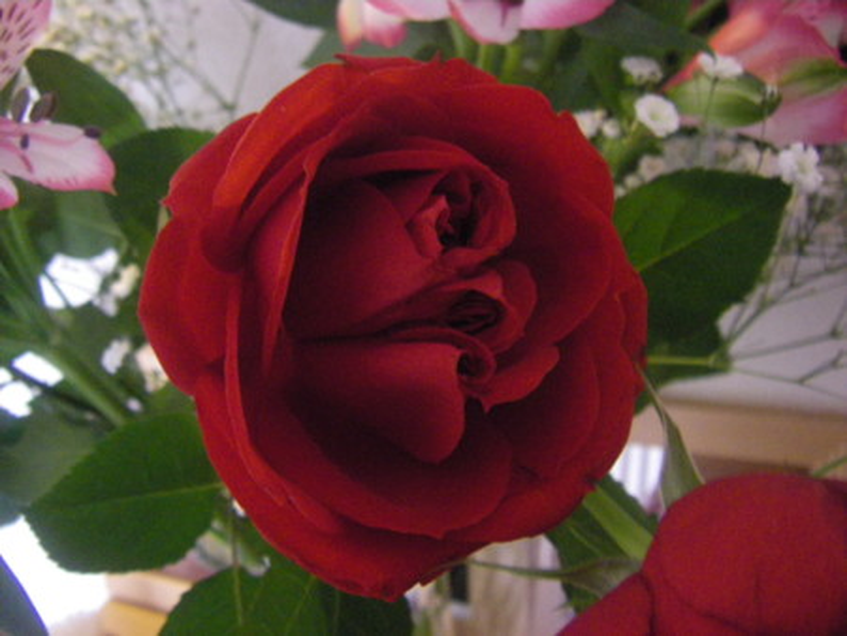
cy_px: 318
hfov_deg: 49.0
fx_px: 930
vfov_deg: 37.8
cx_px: 424
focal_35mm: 38
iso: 800
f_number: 3.5
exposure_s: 1/4
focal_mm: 6.3
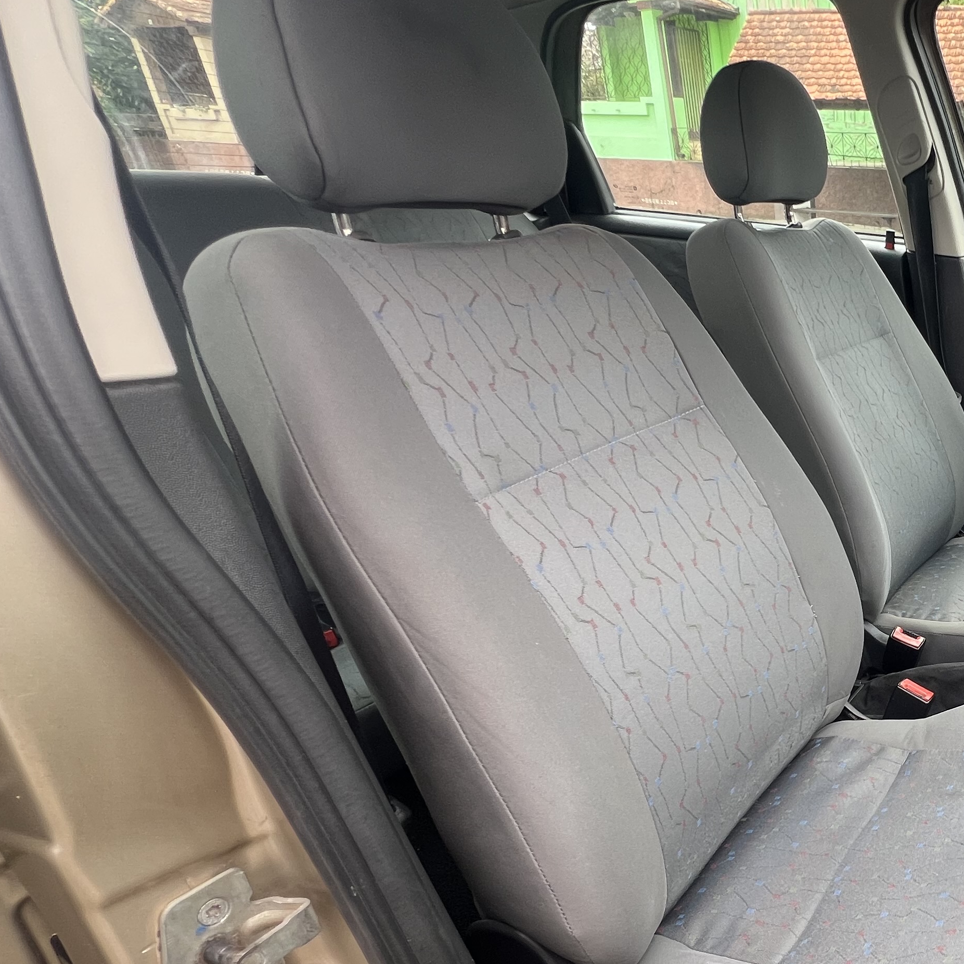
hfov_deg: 49.3
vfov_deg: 62.0
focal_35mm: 25
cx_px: 996
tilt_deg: -28.6
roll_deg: -1.0
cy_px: 607
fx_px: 788
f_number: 1.8
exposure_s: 1/99
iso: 50
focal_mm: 1.57
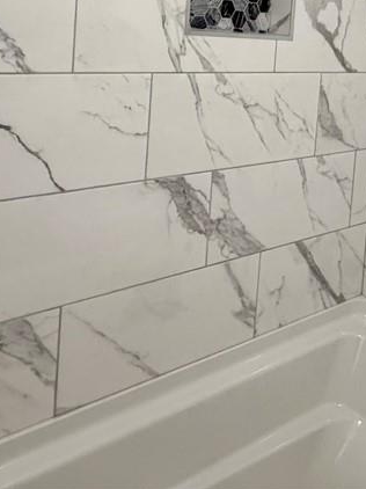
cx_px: 214
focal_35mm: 34
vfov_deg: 48.3
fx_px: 480
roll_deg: -3.4
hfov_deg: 41.6
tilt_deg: -1.5
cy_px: 48
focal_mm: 2.22
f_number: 2.2
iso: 320
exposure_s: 1/60
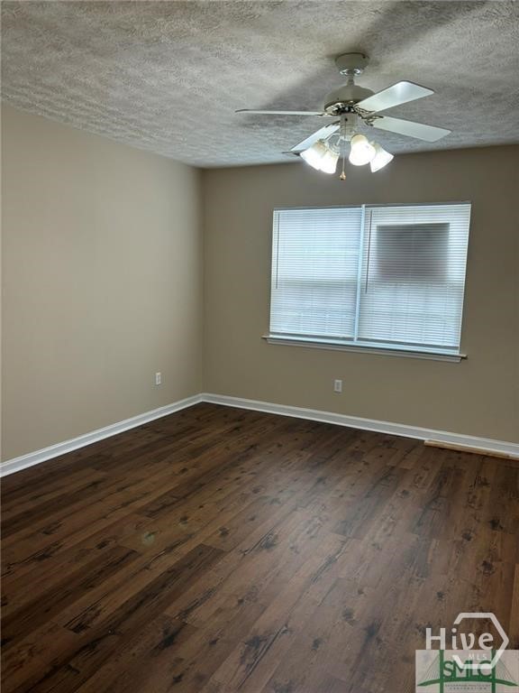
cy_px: 346
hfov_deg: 53.1
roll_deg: -3.0
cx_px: 260
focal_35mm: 26
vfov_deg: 67.3
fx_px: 520
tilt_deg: -7.8
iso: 100
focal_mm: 5.96
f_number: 1.6
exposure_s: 1/60
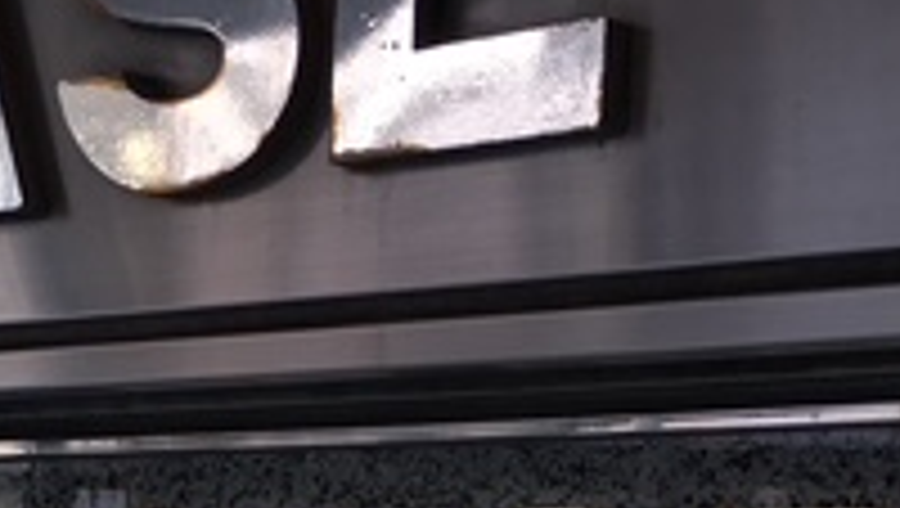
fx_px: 2413
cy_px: 917
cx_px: 90
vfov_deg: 11.2
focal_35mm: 101
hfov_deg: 20.7
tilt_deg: -5.4
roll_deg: -3.5
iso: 32
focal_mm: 4.15
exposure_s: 1/120
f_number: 2.2
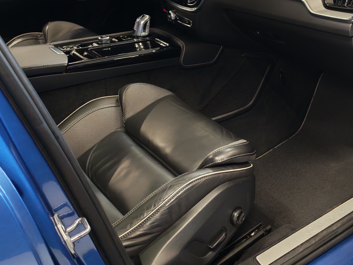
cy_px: 78
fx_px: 510
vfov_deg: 28.8
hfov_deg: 36.8
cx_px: 284
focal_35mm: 50
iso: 1000
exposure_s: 1/50
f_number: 1.9
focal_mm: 6.12
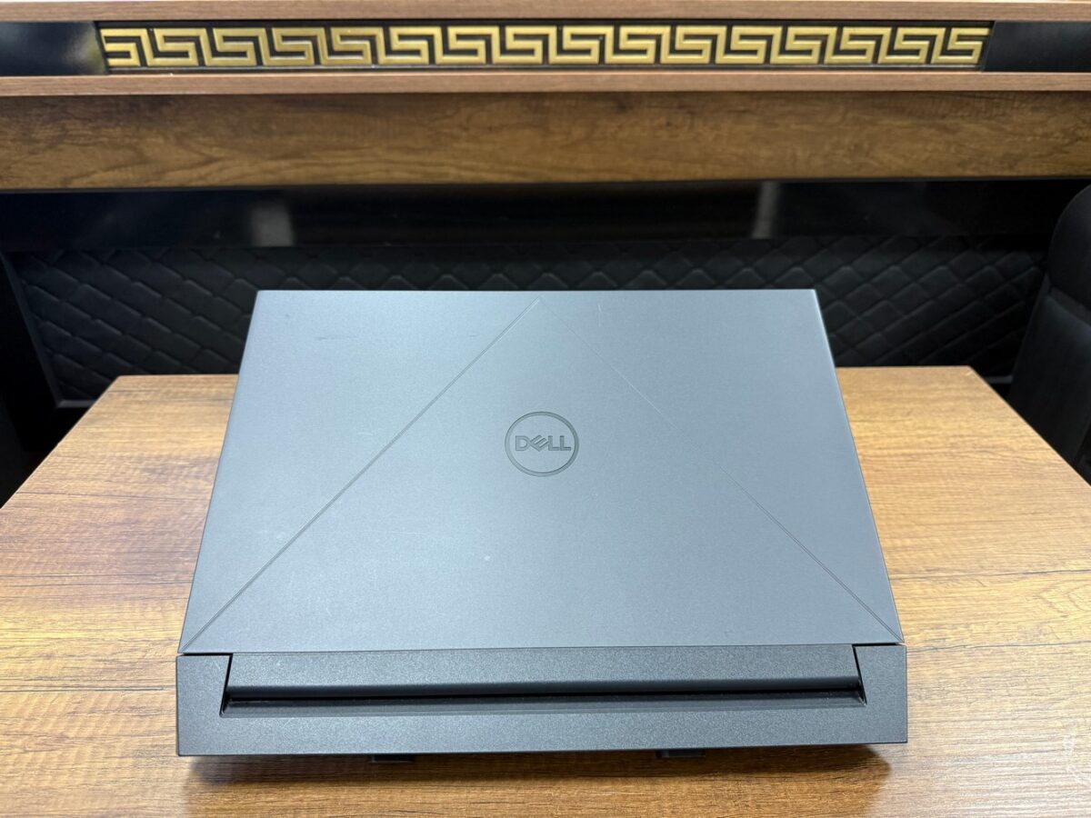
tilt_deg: -30.4
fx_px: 756
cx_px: 546
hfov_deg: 71.6
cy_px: 409
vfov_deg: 56.8
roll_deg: -0.3
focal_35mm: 24
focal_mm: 6.76
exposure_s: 1/50
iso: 250
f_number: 1.78
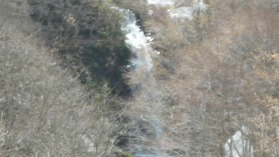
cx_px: 142
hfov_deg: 12.0
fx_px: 1332
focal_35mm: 180
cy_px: 82
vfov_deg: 6.7
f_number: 4.2
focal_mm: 13.7
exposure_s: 1/200
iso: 80
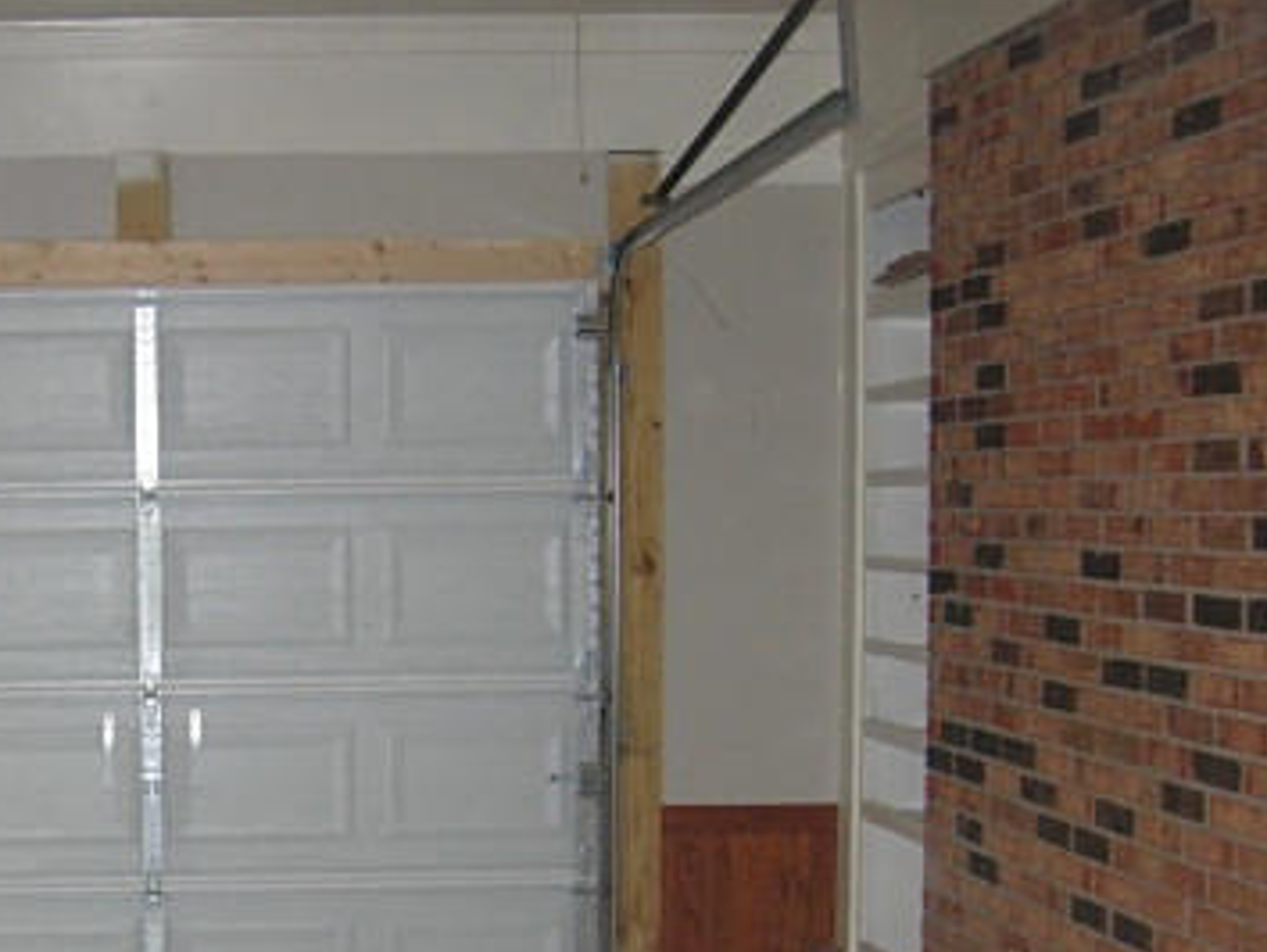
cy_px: 766
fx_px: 2381
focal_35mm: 65
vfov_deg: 22.3
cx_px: 179
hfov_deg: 28.9
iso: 200
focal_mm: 7.5
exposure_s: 1/181
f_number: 2.7
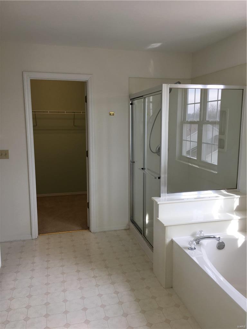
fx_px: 276
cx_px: 124
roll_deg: +0.5
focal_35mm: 29
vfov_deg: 61.7
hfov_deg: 48.2
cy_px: 164
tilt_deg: -8.9
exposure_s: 1/120
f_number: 2.2
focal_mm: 4.15
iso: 32
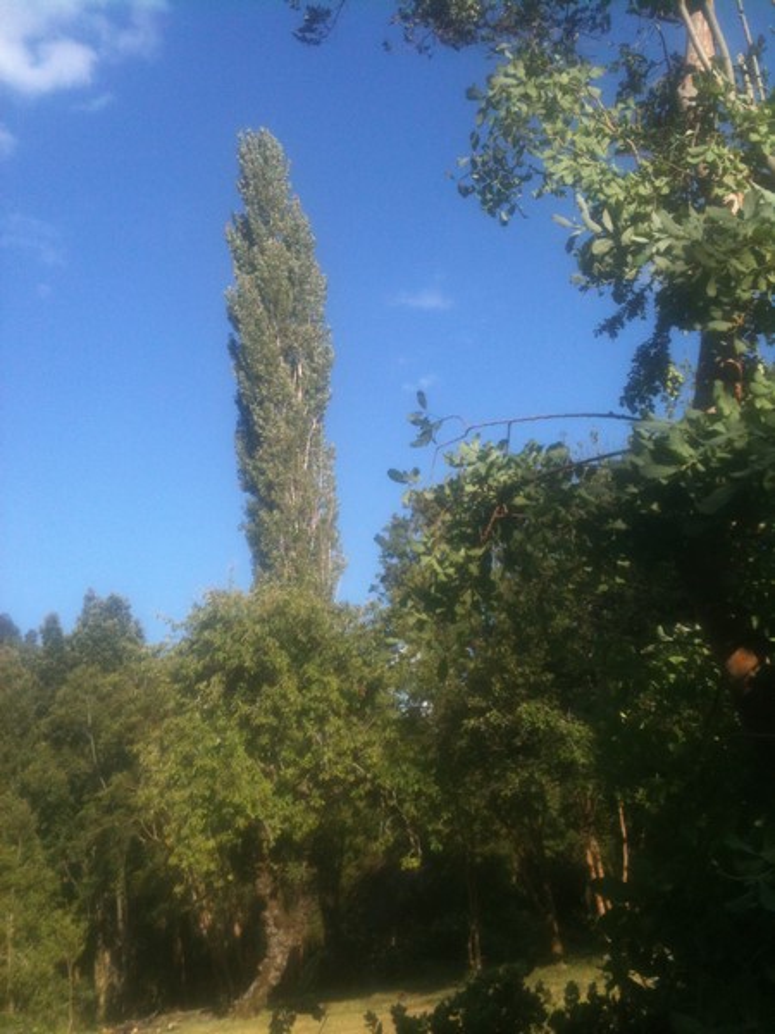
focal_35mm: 35
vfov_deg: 52.6
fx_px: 1045
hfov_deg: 40.7
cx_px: 388
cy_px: 517
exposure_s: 1/656
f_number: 2.8
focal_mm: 3.85
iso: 64
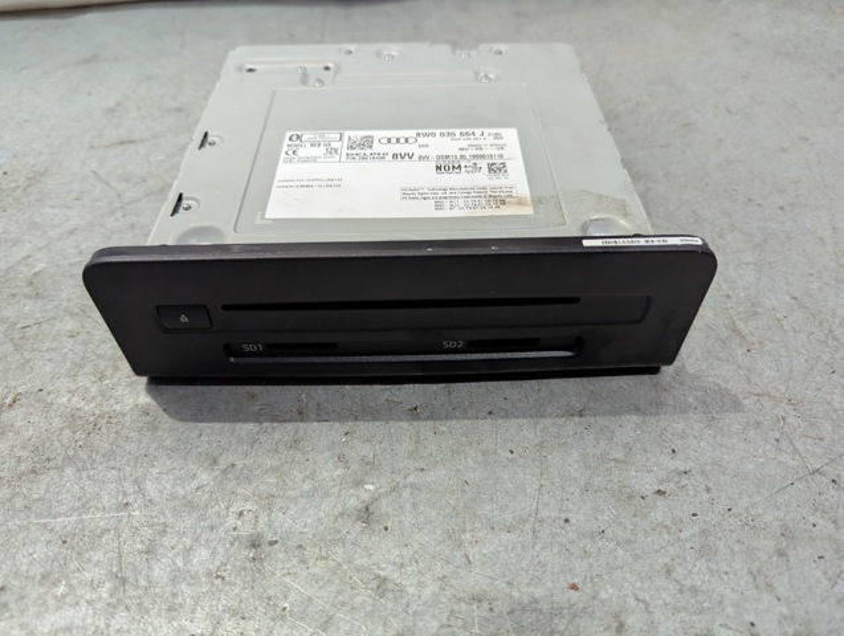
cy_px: 318
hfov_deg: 71.5
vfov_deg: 57.0
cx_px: 422
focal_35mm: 24
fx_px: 586
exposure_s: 1/36.2
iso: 477
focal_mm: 6.81
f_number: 1.85
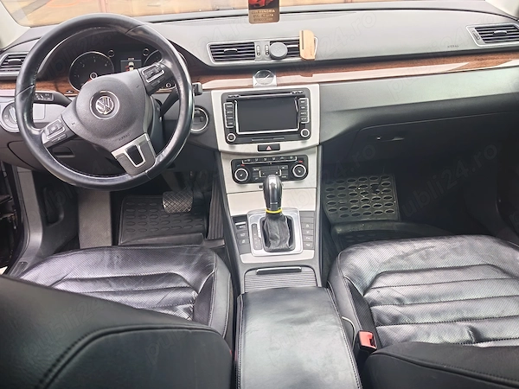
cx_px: 260
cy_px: 194
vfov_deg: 40.7
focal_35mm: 35
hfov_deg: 52.6
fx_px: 525
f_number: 1.75
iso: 629
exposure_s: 1/100
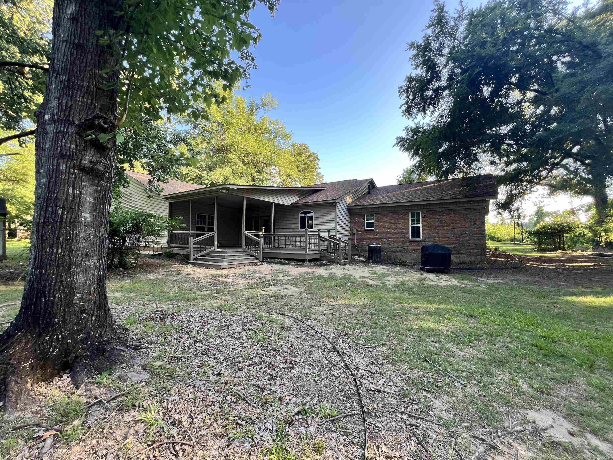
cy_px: 230
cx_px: 306
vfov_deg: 89.9
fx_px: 230
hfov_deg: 106.2
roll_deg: -0.6
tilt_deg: +1.2
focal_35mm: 13
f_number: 1.8
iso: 32
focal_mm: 1.57
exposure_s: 1/99
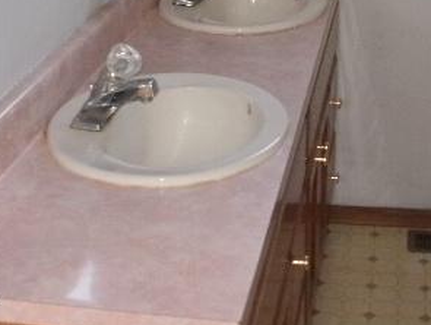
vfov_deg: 18.3
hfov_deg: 24.6
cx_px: 340
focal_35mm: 78
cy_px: -20
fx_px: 972
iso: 125
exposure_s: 1/30
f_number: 3.5
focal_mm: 6.3
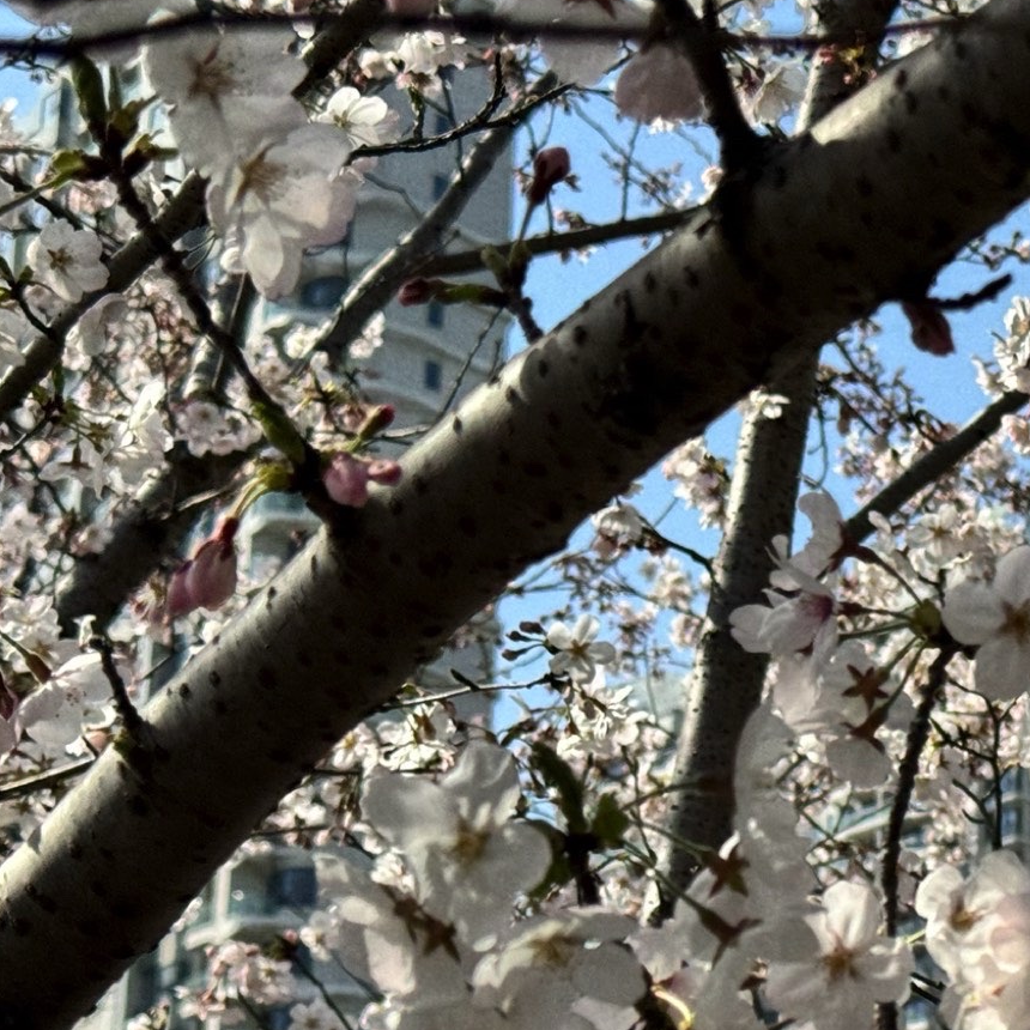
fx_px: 3400
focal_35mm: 101
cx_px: 1222
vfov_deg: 17.0
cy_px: 902
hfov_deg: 16.5
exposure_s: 1/3610
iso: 64
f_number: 1.78
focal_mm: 6.76
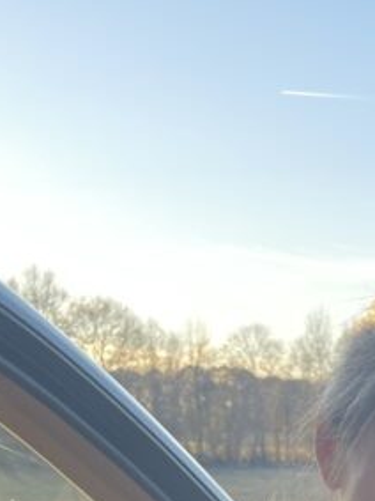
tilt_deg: -13.0
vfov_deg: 18.4
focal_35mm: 94
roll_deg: -0.2
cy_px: 763
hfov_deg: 14.8
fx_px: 1359
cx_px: 531
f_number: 1.6
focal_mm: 5.1
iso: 32
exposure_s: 1/322
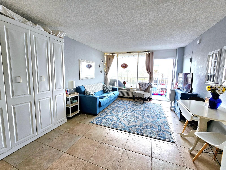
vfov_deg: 89.9
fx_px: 85
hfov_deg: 106.2
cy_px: 85
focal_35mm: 13
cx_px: 113
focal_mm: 2.2
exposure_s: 1/77.5
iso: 125
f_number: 2.2
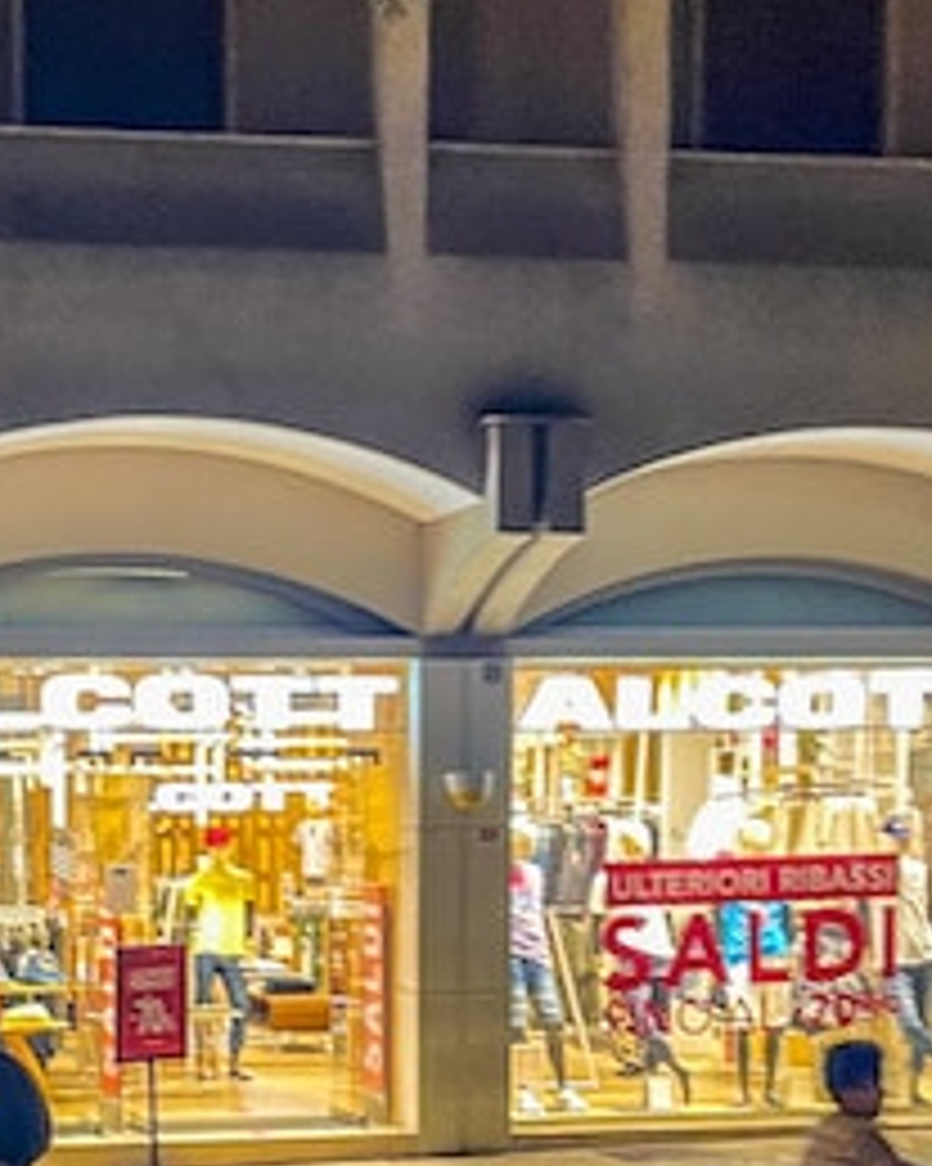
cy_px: 1110
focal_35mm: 79
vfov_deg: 23.3
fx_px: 2725
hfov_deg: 19.2
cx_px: 144
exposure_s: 1/50
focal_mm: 5.1
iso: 200
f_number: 1.6
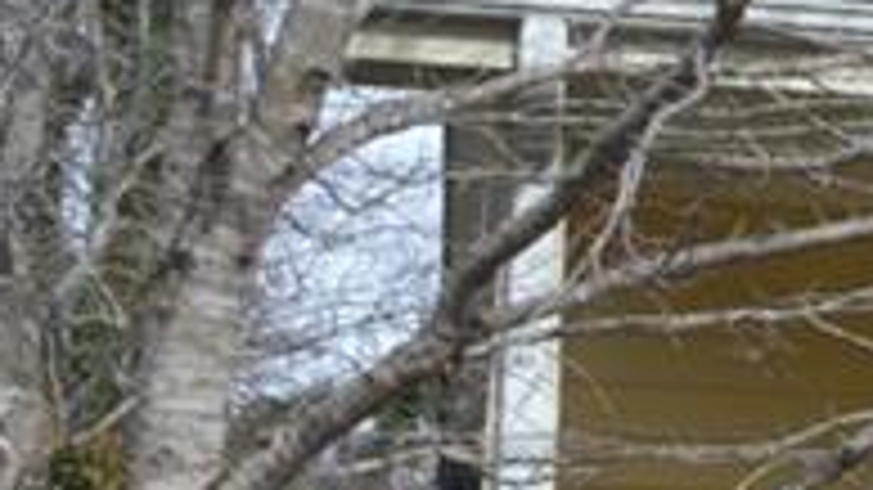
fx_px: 4976
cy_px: 468
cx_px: 2282
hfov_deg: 8.8
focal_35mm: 215
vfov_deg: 5.6
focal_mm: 26
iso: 100
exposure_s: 1/200
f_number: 7.1
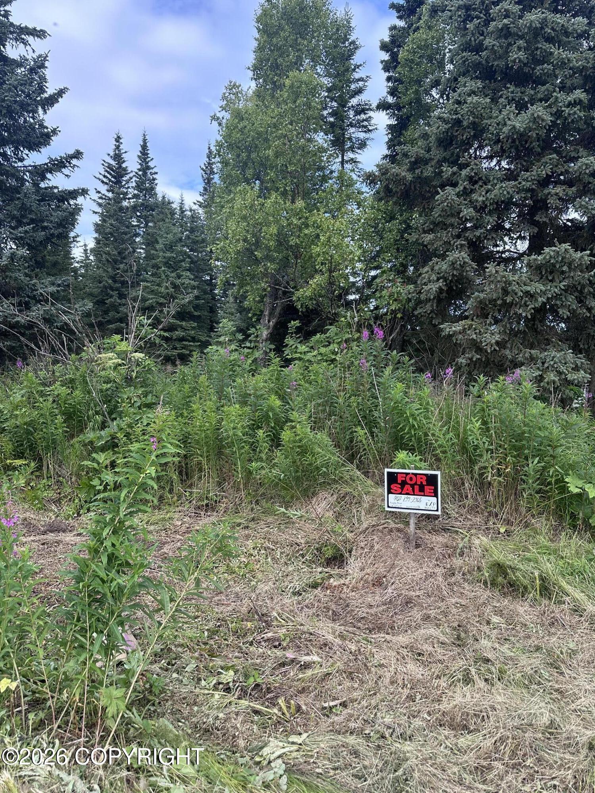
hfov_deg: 56.8
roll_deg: -1.0
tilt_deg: -3.8
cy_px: 396
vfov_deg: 71.6
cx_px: 298
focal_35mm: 24
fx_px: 550
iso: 80
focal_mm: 6.86
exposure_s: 1/857
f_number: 1.78
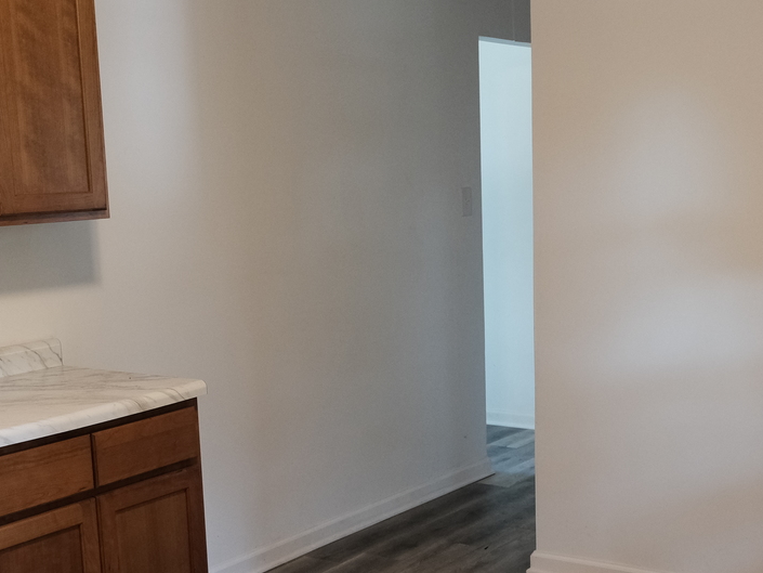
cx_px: 442
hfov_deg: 36.1
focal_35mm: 53
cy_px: 348
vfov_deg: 27.5
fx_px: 1168
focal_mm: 16.1
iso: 1600
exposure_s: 1/100
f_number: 3.6
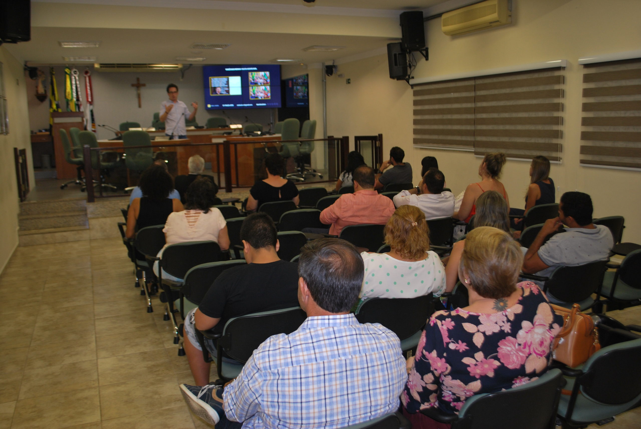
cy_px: 214
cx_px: 320
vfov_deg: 40.1
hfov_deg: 57.2
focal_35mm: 33
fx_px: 588
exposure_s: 1/60
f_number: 4
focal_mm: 22
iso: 200
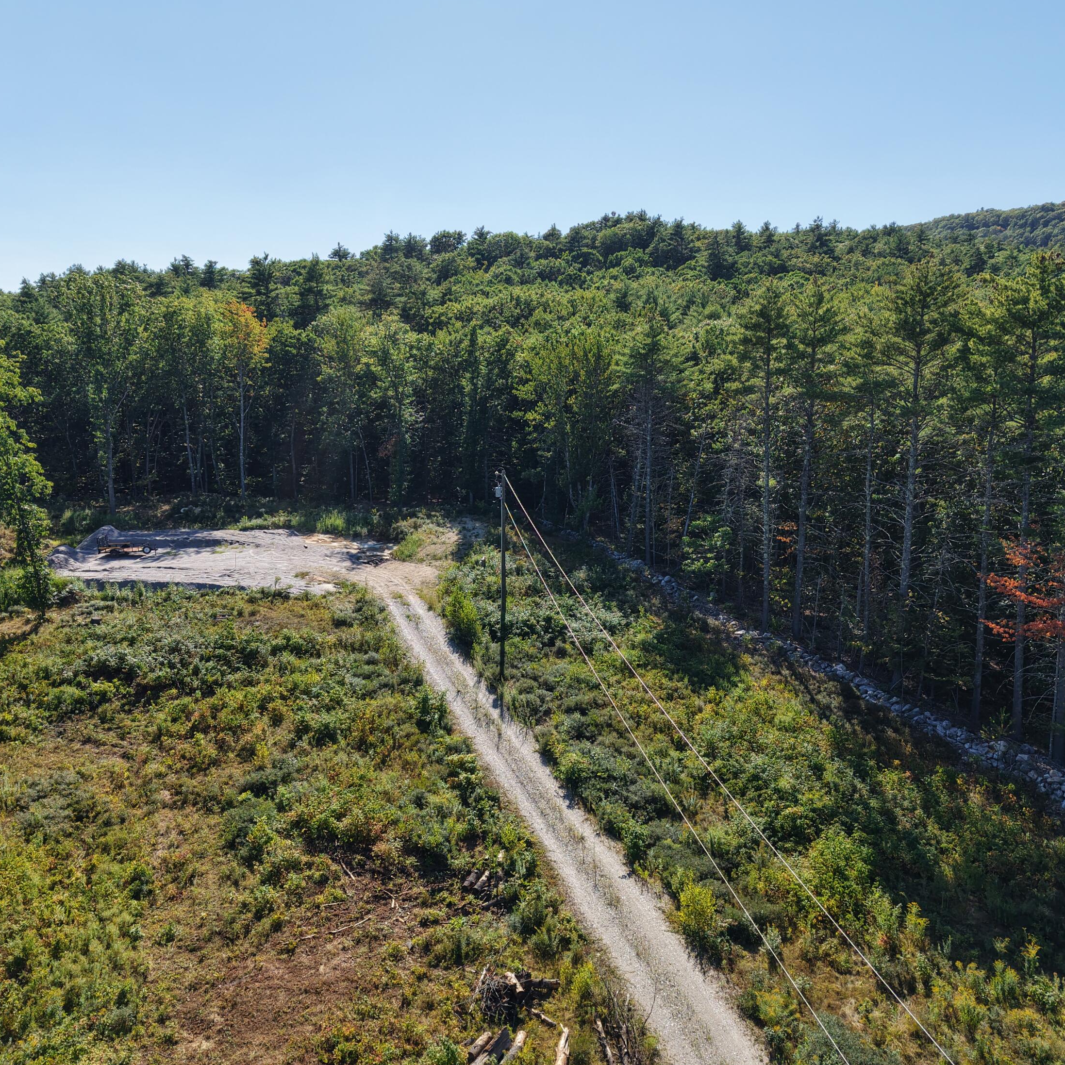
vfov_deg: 55.6
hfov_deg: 55.6
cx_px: 521
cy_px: 538
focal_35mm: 29
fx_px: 1009
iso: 270
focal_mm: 8.67
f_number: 1.8
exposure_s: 1/5000
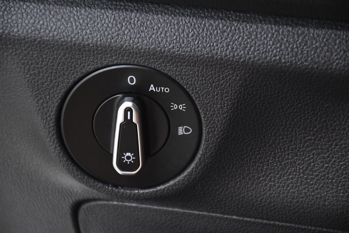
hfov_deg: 9.8
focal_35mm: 210
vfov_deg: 6.5
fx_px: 2036
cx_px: 174
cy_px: 116
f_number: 5.6
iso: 2000
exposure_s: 1/80
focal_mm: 140
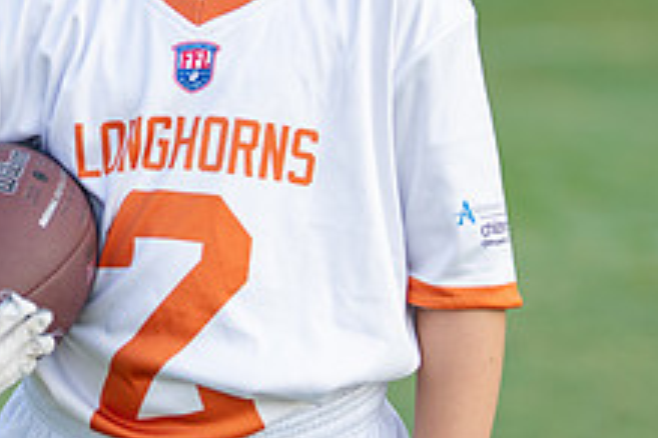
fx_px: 3089
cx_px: 199
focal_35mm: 169
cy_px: -20
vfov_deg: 8.1
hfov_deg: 12.1
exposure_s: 1/1600
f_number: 1.2
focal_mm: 50
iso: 100
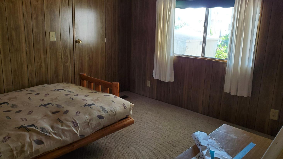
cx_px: 139
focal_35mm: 29
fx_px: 218
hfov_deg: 66.1
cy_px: 73
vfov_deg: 40.2
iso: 250
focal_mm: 4.3
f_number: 2.4
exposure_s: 1/39
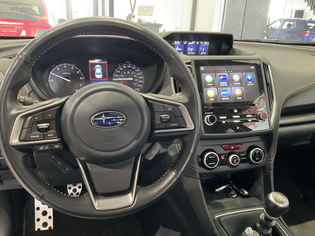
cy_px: 118
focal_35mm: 29
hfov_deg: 61.7
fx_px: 264
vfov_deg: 48.2
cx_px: 158
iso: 320
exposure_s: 1/40
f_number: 1.8
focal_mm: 3
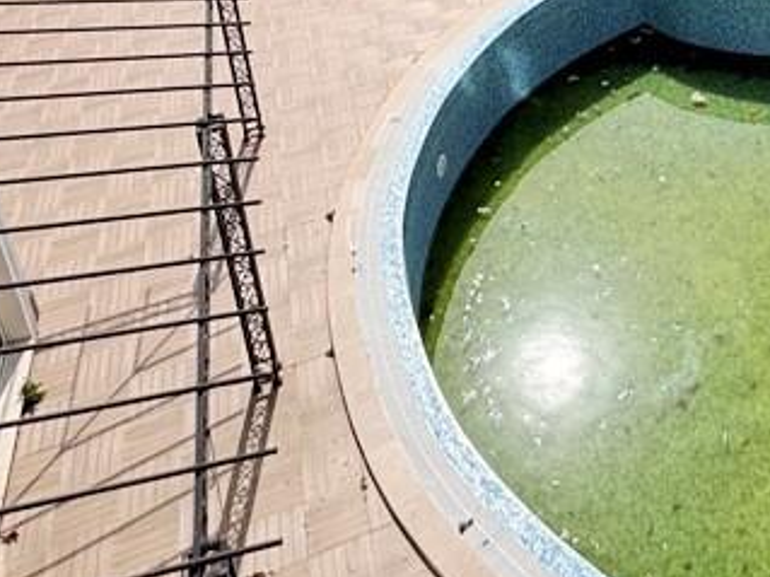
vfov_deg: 26.8
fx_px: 1001
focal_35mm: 45
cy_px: -183
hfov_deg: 39.1
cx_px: 695
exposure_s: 1/2028
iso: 50
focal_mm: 2.22
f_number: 2.2
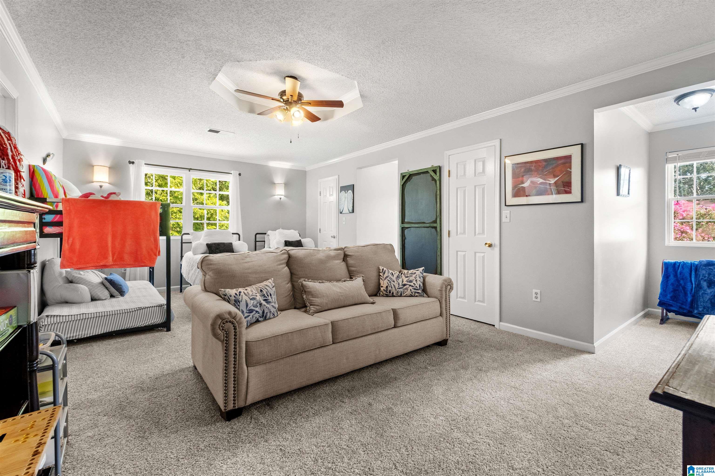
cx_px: 358
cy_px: 238
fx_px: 298
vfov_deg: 77.3
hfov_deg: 100.4
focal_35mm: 15
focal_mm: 10
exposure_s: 1/2
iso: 640
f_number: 7.1
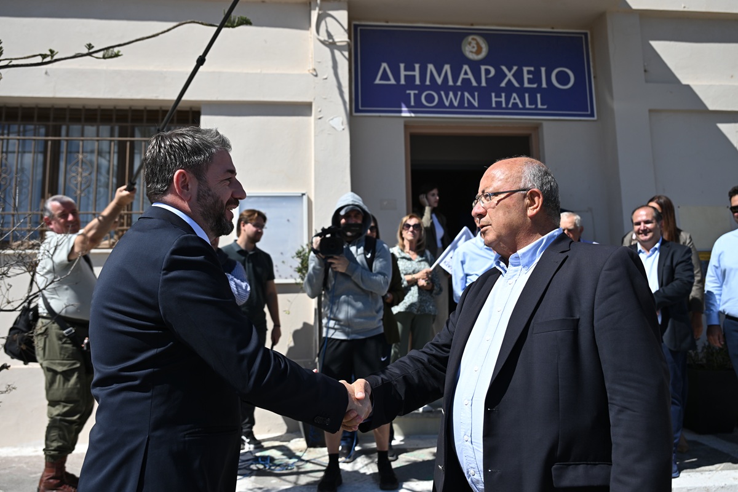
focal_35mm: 31
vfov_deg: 42.3
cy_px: 246
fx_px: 635
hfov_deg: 60.3
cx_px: 369
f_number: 4
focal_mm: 31
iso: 100
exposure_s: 1/1250
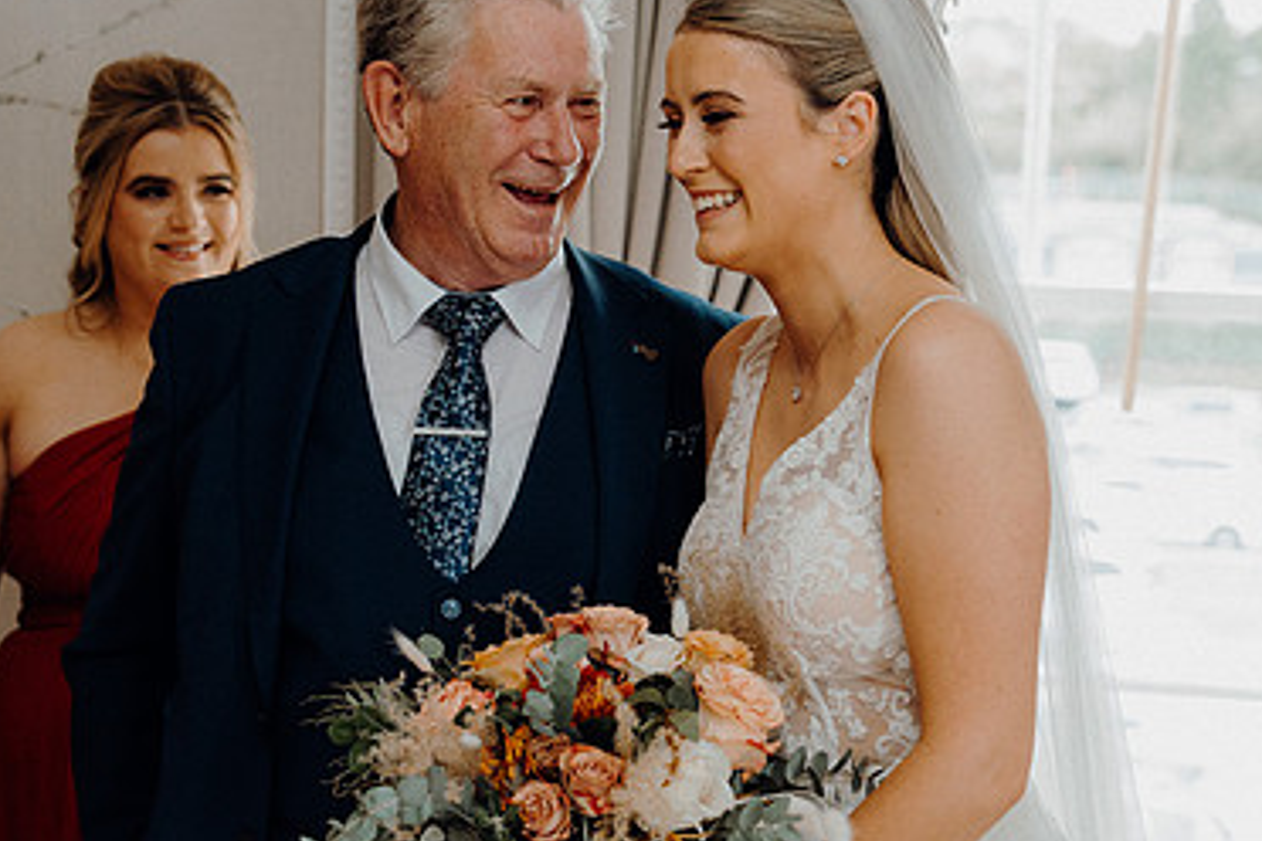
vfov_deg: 16.8
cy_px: 524
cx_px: 726
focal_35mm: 81
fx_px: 2839
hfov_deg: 25.0
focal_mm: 52
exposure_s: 1/200
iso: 1600
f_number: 3.5
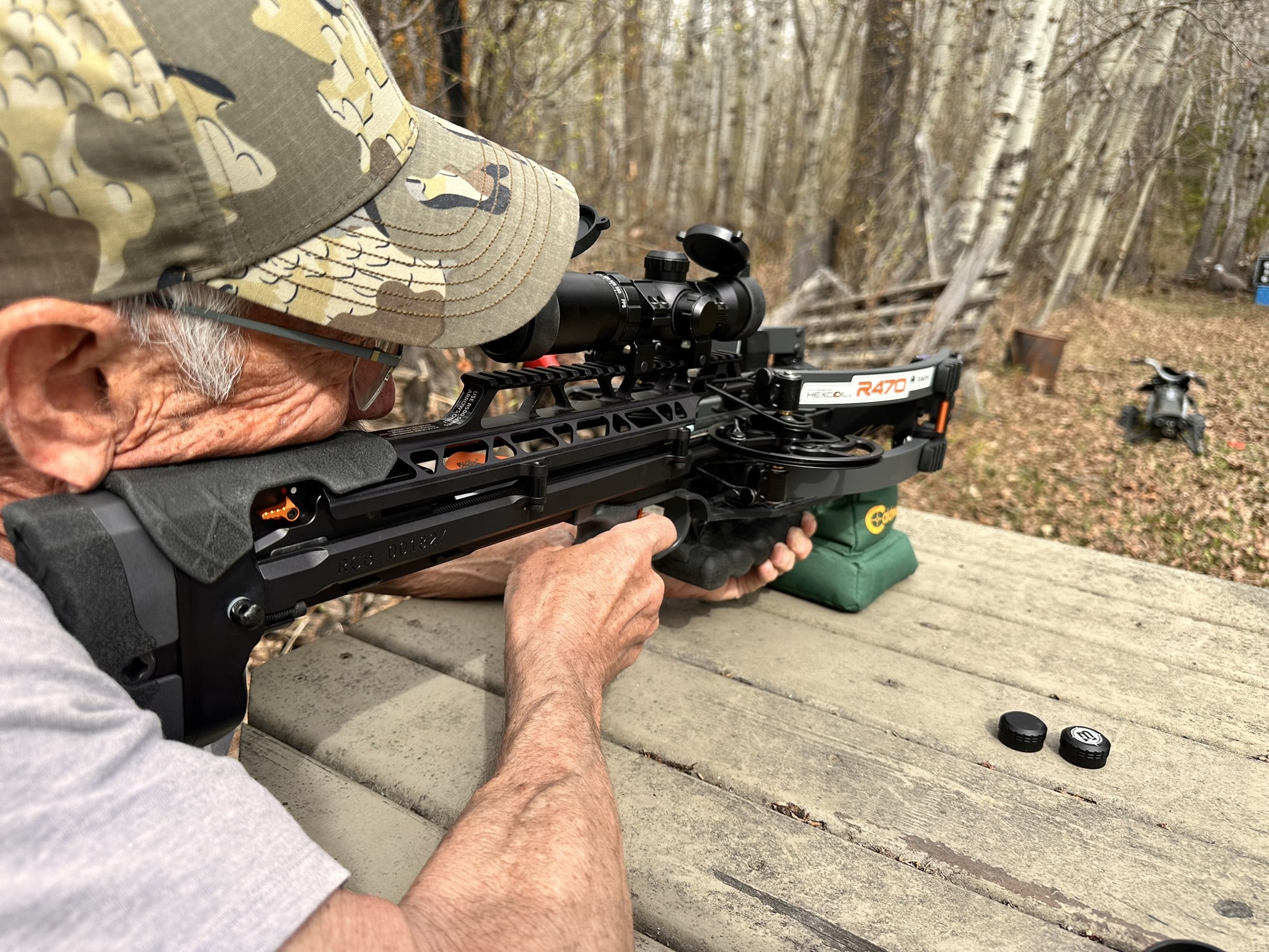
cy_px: 476
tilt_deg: -20.1
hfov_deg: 71.6
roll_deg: -0.7
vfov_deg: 56.8
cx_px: 634
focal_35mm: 24
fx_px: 880
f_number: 1.78
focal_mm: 6.86
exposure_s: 1/1144
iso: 80
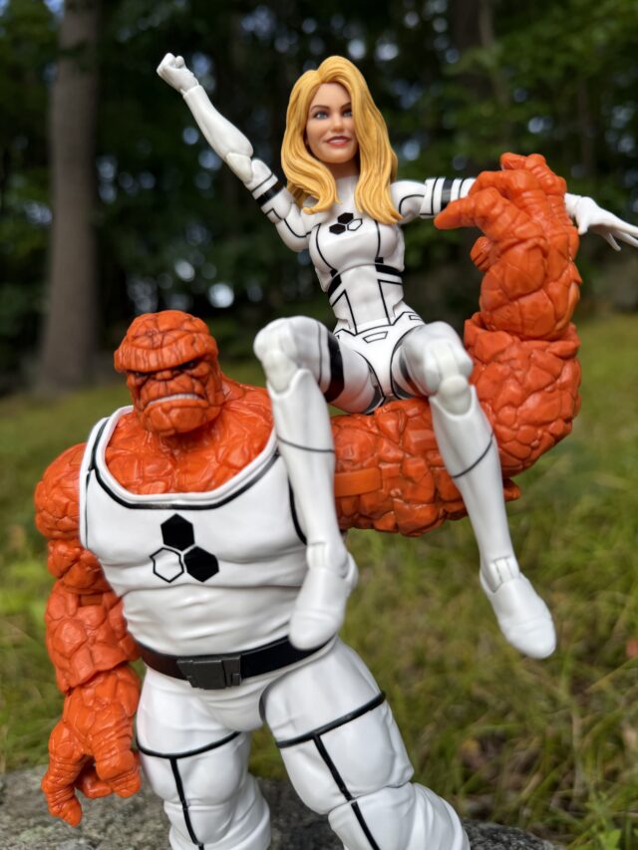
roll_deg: +2.0
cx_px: 319
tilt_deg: +0.8
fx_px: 590
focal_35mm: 24
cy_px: 425
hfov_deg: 56.8
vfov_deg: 71.6
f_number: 1.78
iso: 80
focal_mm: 6.76
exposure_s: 1/391
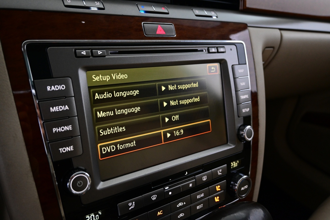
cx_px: 165
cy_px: 110
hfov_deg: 63.2
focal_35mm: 29
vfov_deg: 44.6
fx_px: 268
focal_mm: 19.5
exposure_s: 1/30
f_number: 3.8
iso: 1800
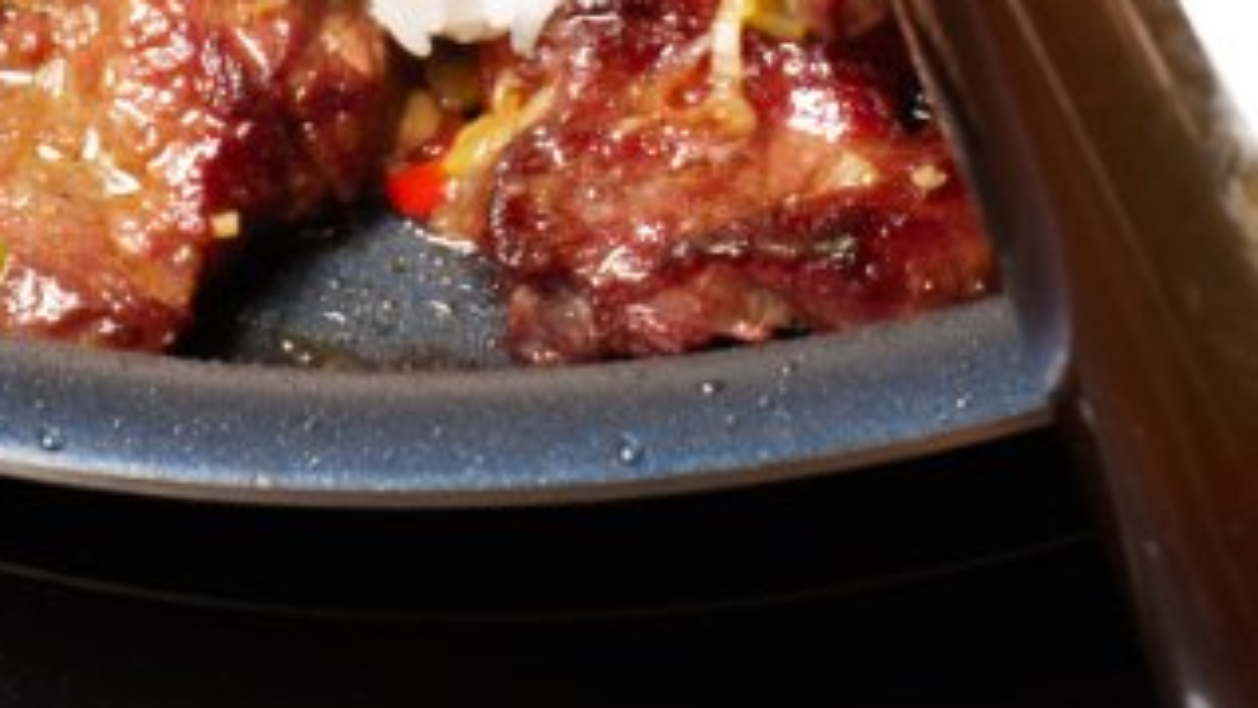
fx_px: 9241
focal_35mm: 277
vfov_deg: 4.3
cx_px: 479
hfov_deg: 7.8
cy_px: -726
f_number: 10
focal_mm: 70
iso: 100
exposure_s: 1/160
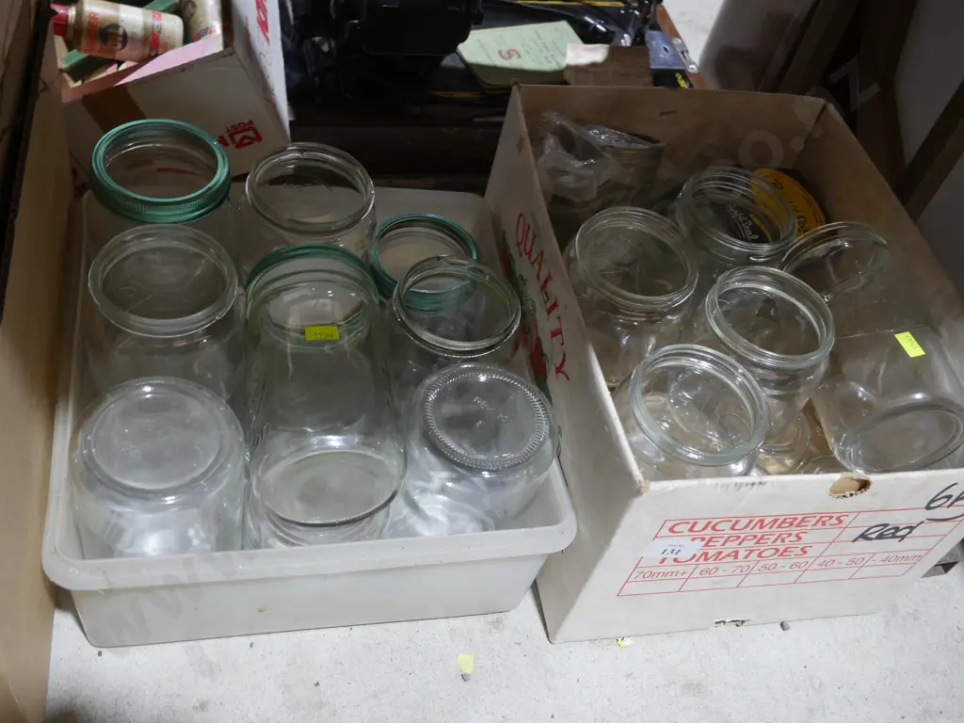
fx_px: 1058
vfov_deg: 37.7
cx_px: 482
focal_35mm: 38
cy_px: 362
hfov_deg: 49.0
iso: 500
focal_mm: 19
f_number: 4.1
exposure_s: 1/60
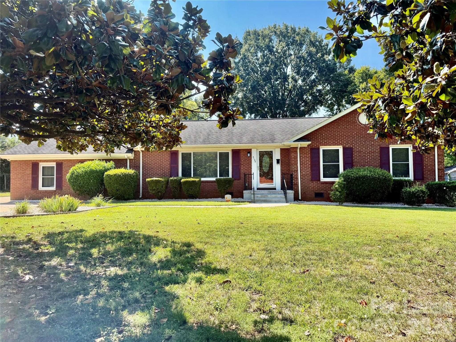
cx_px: 228
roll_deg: -0.5
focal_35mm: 24
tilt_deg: +1.9
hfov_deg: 71.6
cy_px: 171
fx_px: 316
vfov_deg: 56.8
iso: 100
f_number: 1.78
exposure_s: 1/2000
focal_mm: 6.76
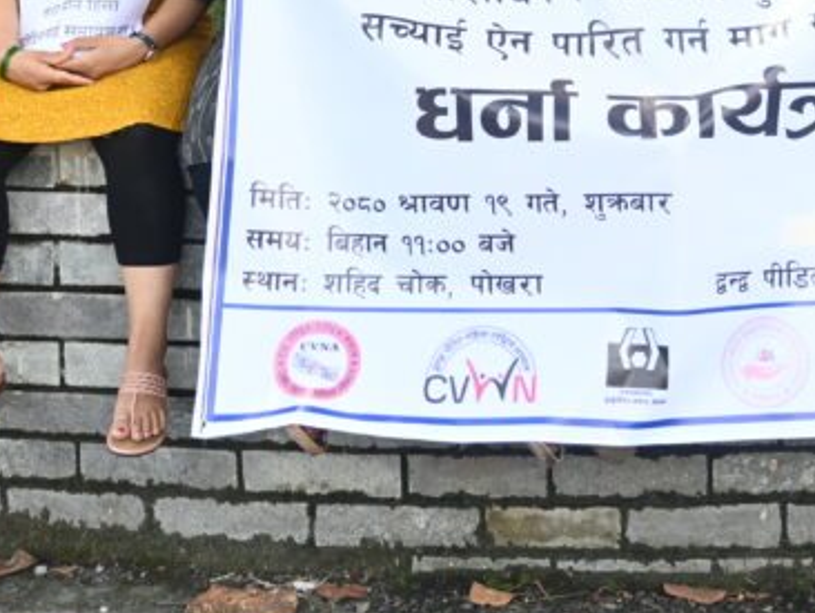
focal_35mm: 79
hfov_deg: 24.5
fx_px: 1853
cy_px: -64
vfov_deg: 18.1
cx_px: 617
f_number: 4
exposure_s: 1/250
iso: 220
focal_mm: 19.5
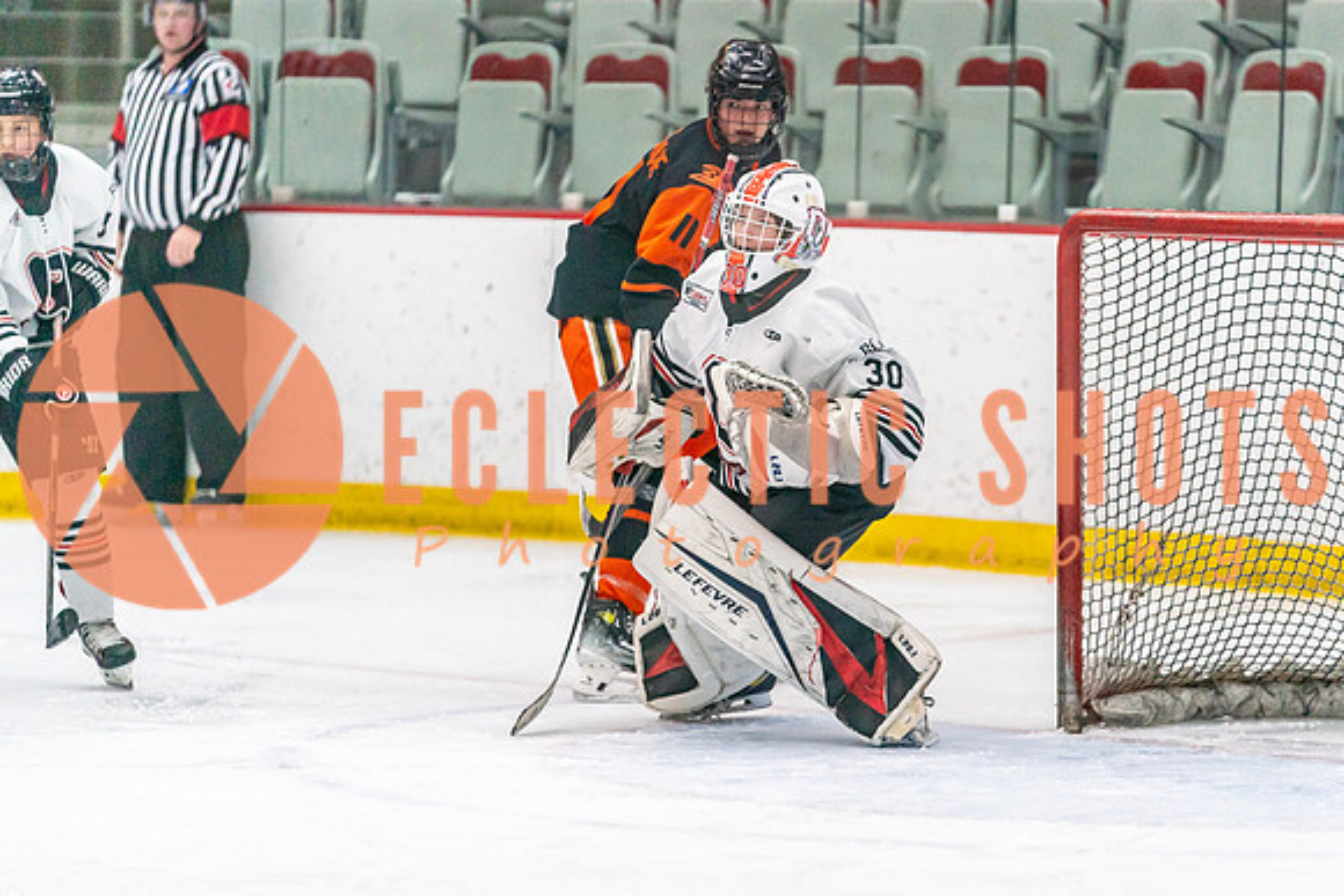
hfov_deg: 8.5
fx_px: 9038
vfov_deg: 5.7
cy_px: 542
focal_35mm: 242
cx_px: 813
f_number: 2.8
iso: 3200
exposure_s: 1/1250
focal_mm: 200
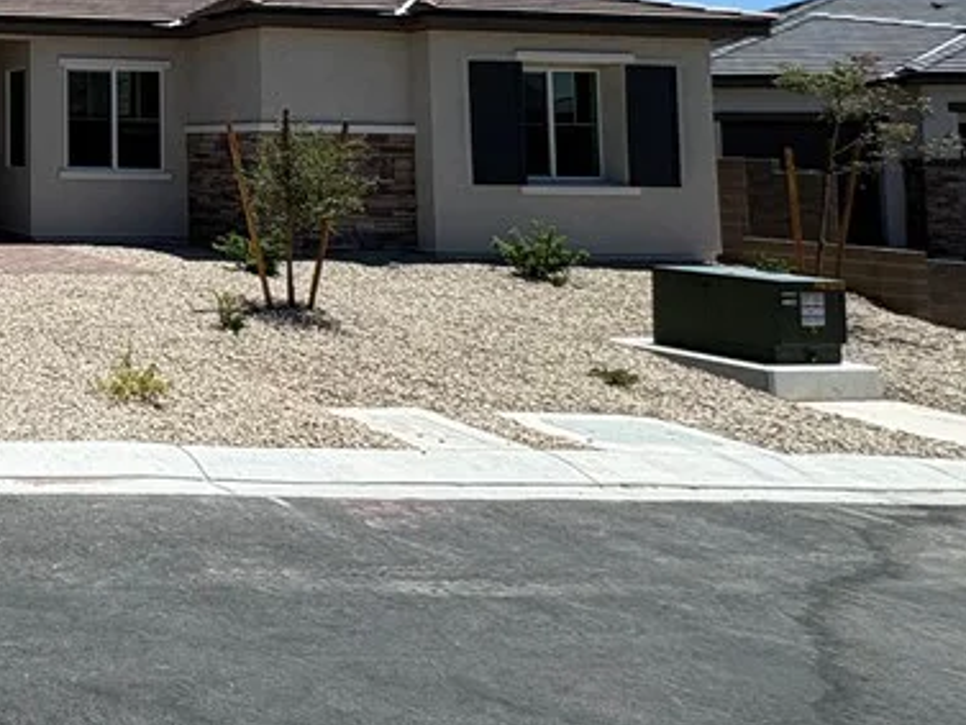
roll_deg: -2.0
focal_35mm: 38
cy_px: 72
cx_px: -261
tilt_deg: +4.2
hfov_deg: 35.3
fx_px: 1061
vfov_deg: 35.5
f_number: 2.2
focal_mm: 2.22
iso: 50
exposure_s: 1/2083
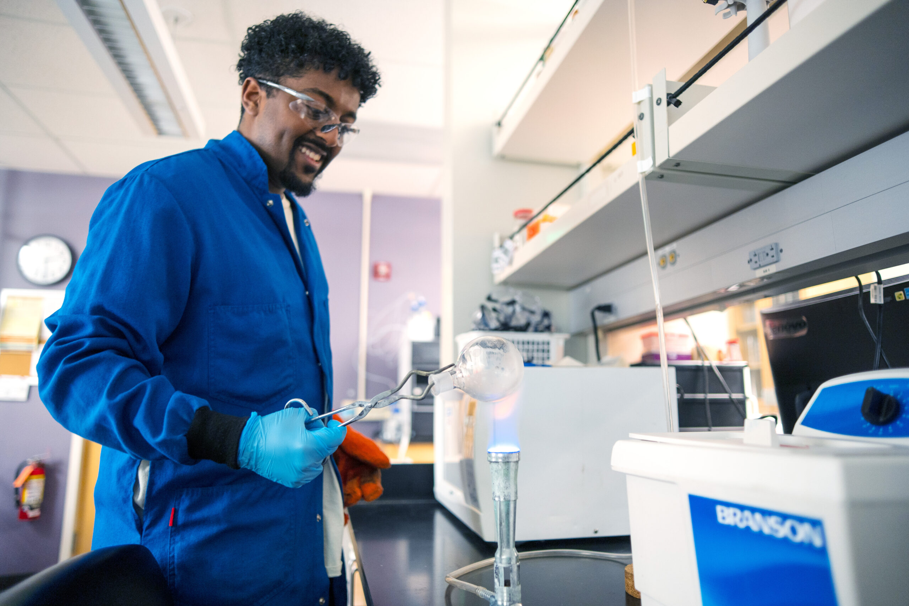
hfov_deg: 73.7
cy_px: 303
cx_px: 454
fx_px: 606
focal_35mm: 24
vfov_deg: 53.1
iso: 500
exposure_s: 1/80
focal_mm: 24
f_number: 1.8
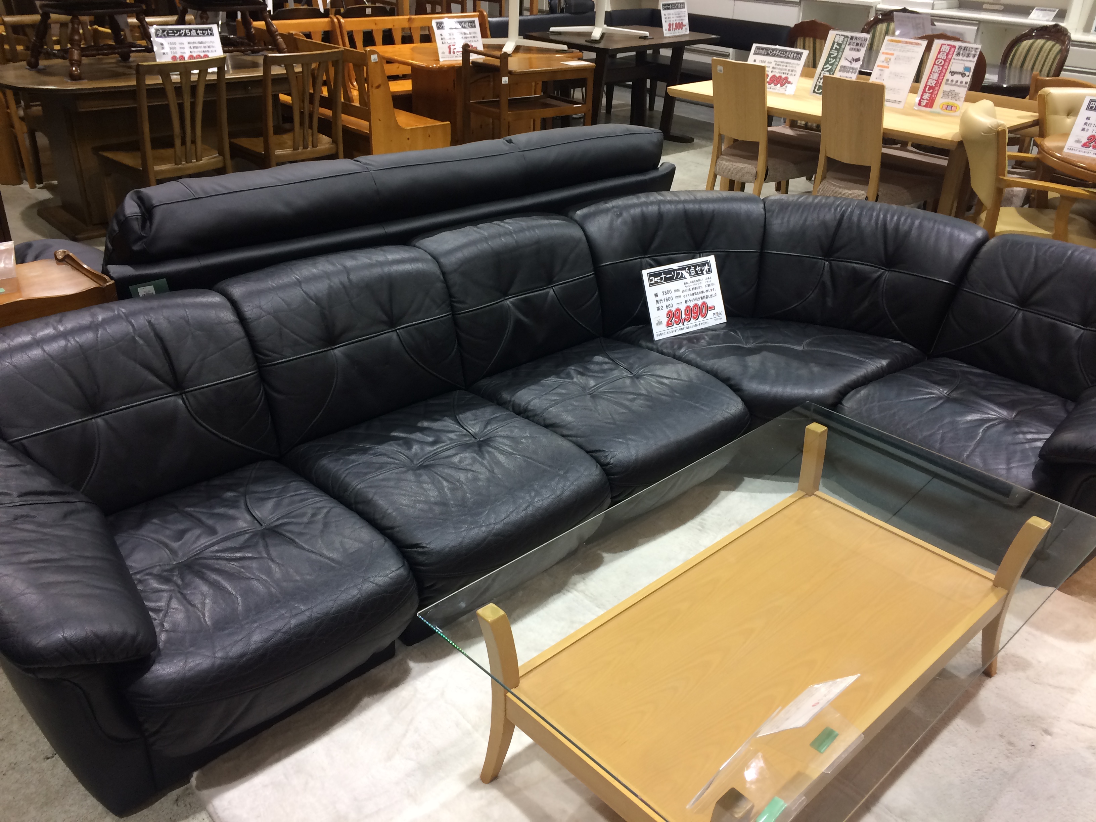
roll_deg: -1.7
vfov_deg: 48.2
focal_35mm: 29
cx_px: 548
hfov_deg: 61.7
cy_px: 411
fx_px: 918
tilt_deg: -27.7
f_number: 2.2
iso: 64
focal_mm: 4.15
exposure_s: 1/30
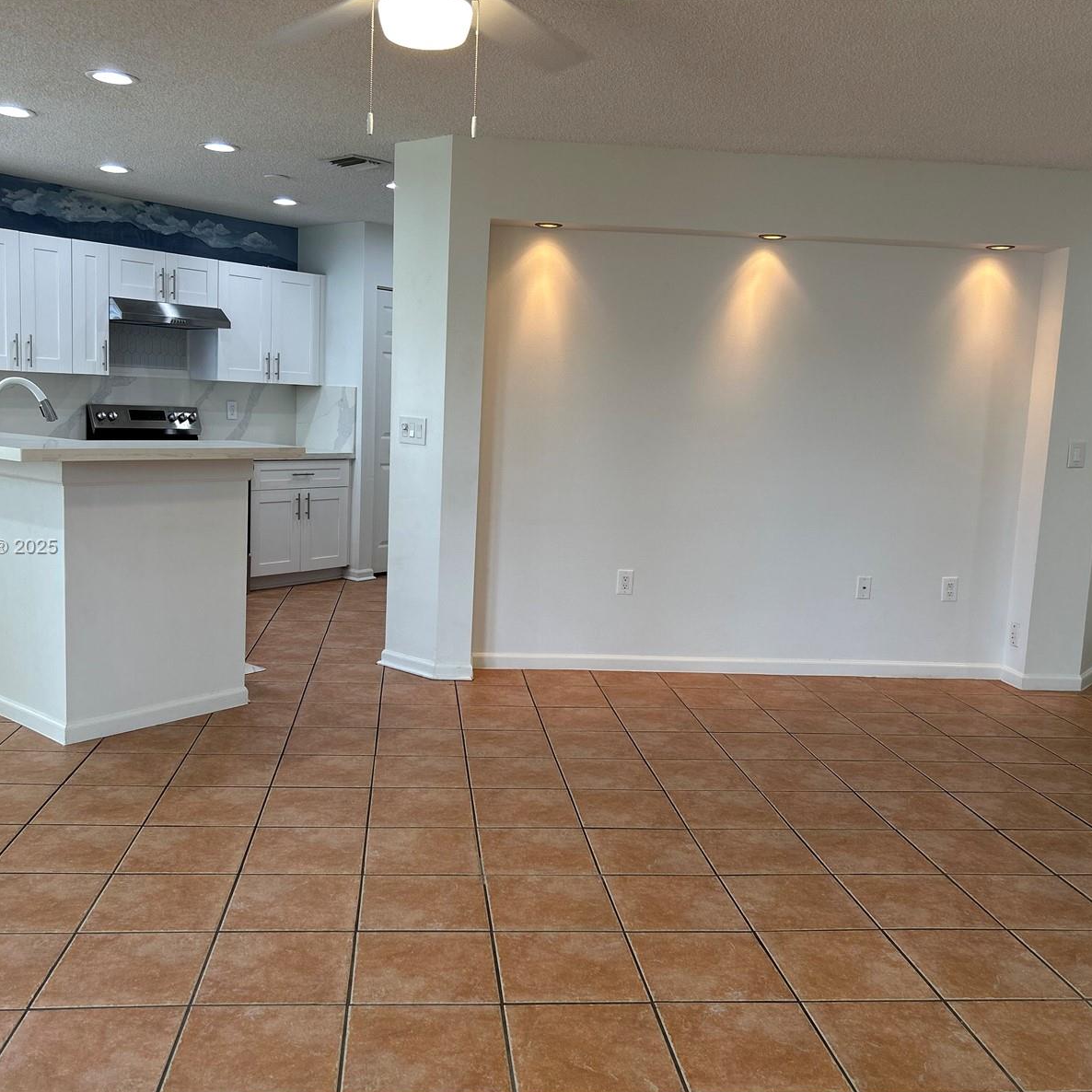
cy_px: 548
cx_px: 499
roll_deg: -2.3
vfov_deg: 52.5
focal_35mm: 31
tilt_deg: -7.8
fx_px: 1106
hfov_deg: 52.5
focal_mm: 5.7
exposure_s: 1/120
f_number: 1.5
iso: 50
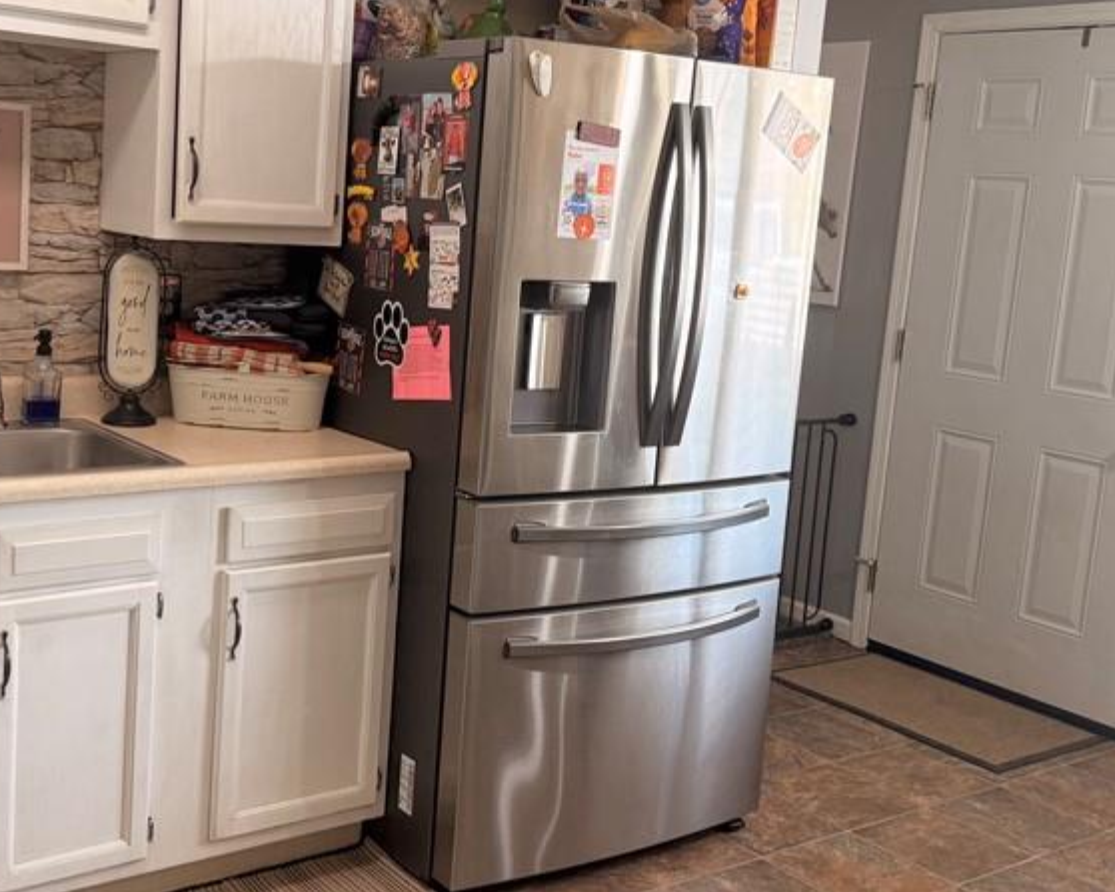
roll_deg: -3.8
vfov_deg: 34.8
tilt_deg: -7.3
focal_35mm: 43
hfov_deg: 42.6
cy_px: 382
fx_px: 1418
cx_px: 418
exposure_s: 1/60
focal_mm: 6.76
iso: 125
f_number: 1.78
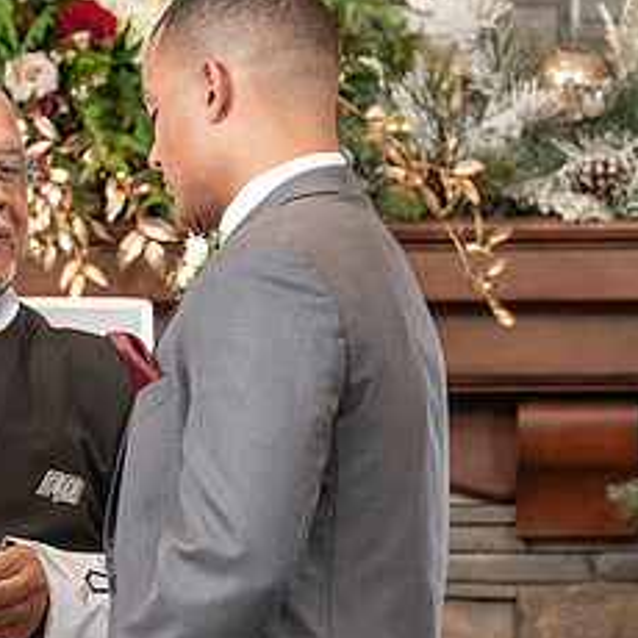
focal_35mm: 471
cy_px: 405
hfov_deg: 3.7
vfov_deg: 3.7
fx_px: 9821
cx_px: 43
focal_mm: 159
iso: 2000
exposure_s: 1/200
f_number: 4
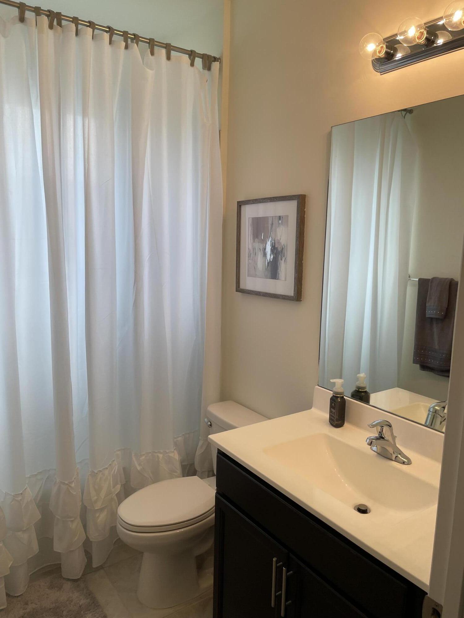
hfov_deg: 53.1
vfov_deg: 67.3
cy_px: 309
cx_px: 232
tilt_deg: -6.9
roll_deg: -1.4
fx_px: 465
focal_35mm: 26
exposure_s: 1/120
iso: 50
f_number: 1.6
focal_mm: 4.2
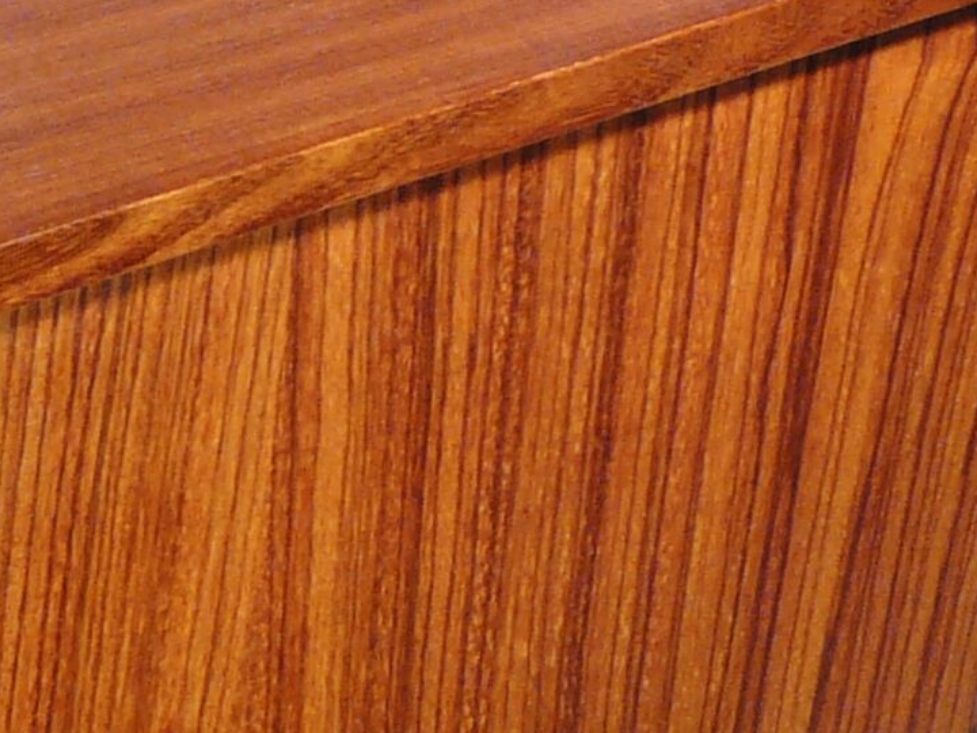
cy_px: 551
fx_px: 3584
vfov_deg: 11.6
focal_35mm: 127
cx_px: -399
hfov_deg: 14.6
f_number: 2.8
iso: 100
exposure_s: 1/40
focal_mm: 4.6
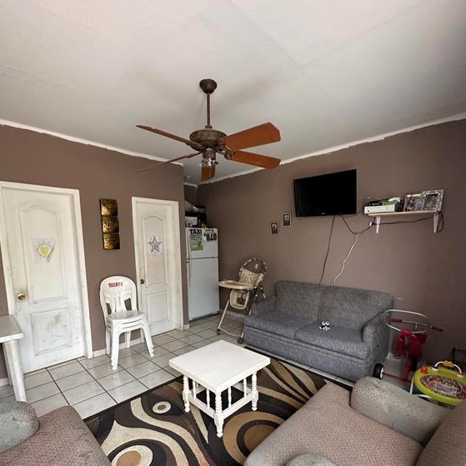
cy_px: 272
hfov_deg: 84.0
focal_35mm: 17
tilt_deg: -6.7
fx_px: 259
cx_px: 235
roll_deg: +0.3
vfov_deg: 83.3
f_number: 2.2
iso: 320
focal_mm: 2.22
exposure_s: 1/87
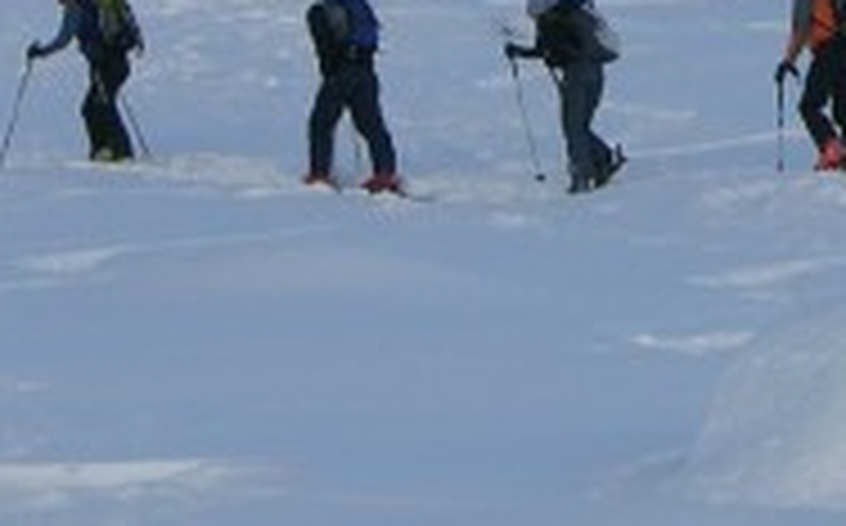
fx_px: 11722
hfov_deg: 4.1
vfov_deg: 2.6
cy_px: -243
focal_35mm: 509
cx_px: 774
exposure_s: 1/296
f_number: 5
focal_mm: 22.3
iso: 50
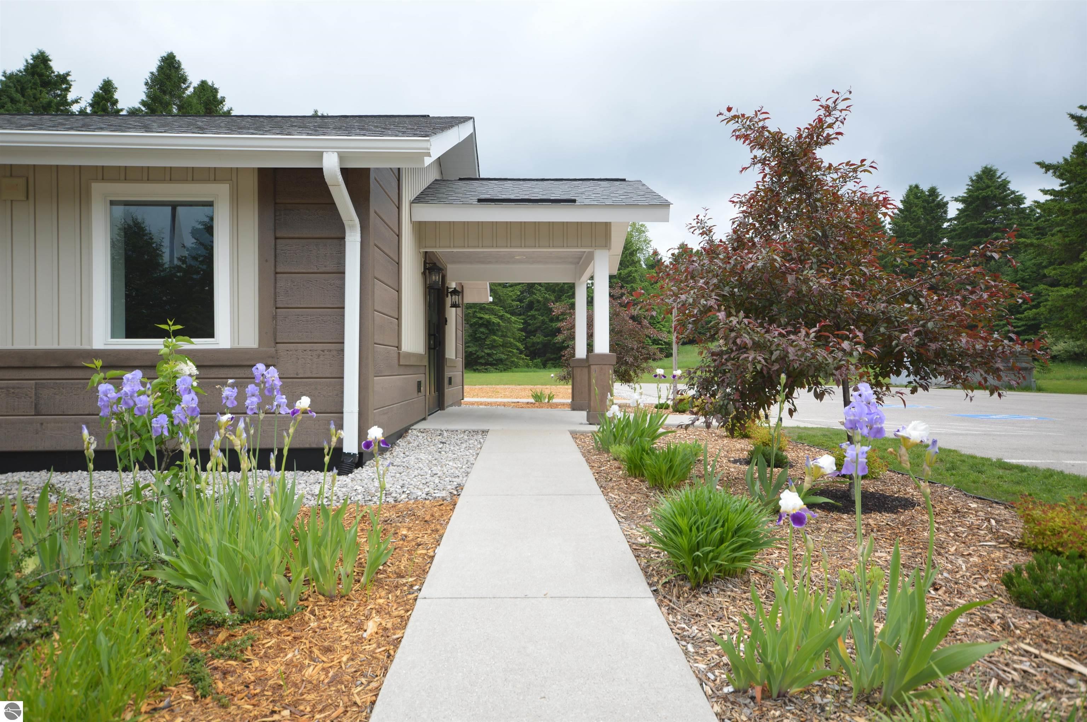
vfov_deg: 59.4
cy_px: 361
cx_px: 544
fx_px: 633
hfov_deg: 81.3
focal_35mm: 21
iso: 100
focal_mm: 14
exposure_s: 1/160
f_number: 6.3
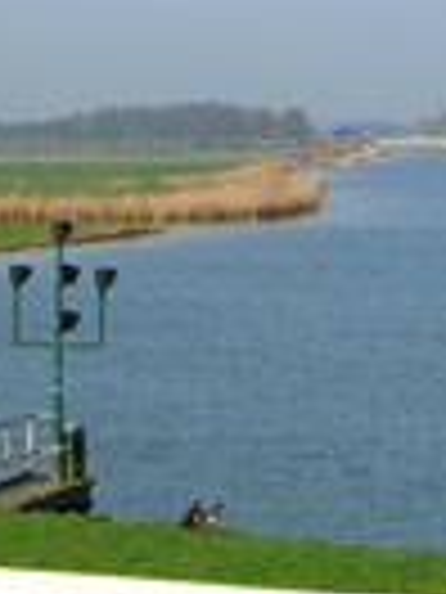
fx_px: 2663
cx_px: 266
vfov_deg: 12.2
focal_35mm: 155
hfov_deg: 9.6
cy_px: -250
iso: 50
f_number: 4.9
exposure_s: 1/357
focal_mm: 5.7
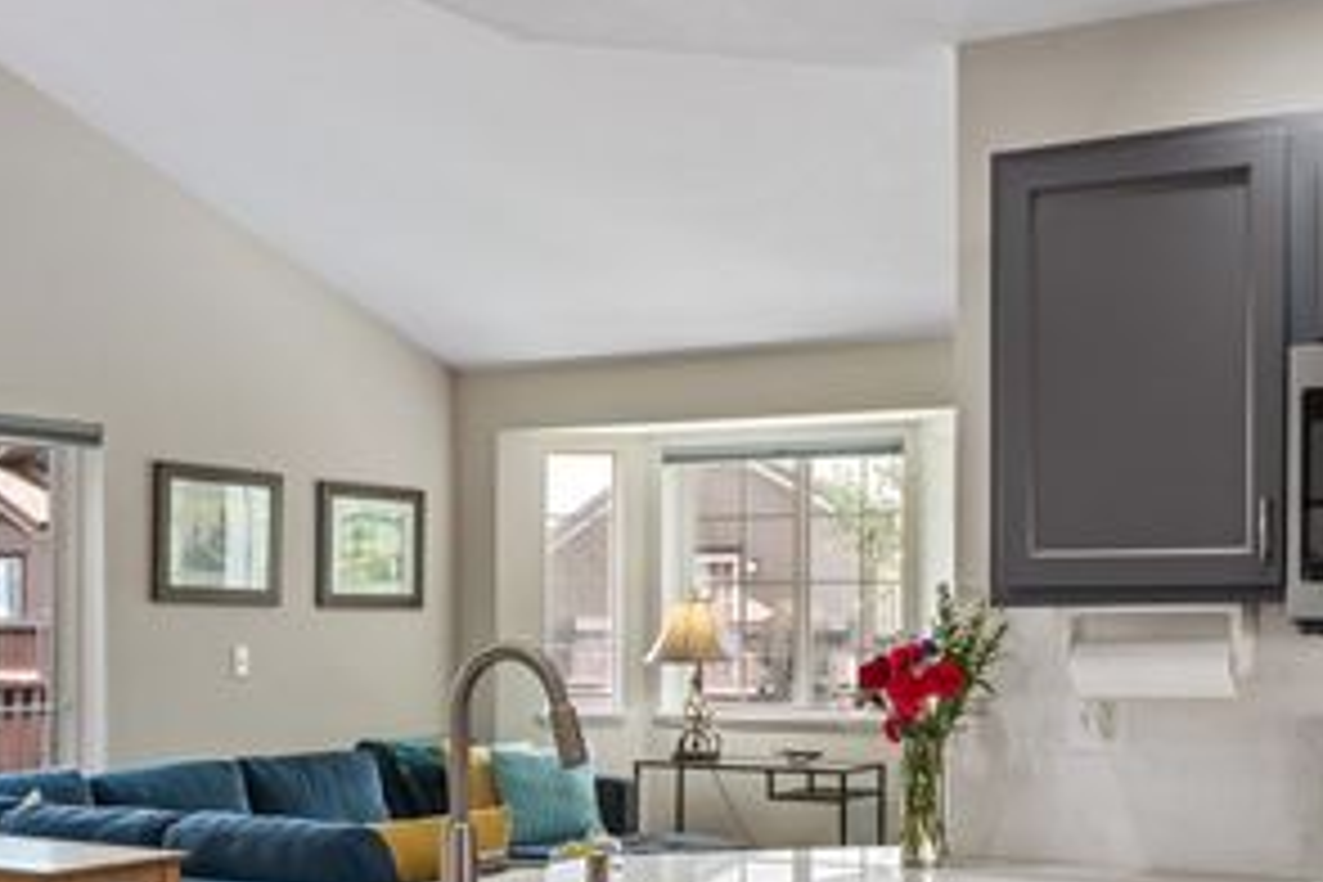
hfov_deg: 38.5
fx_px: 1874
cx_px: 873
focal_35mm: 51
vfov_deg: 26.3
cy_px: 587
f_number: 8
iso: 400
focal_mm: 30
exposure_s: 1/4
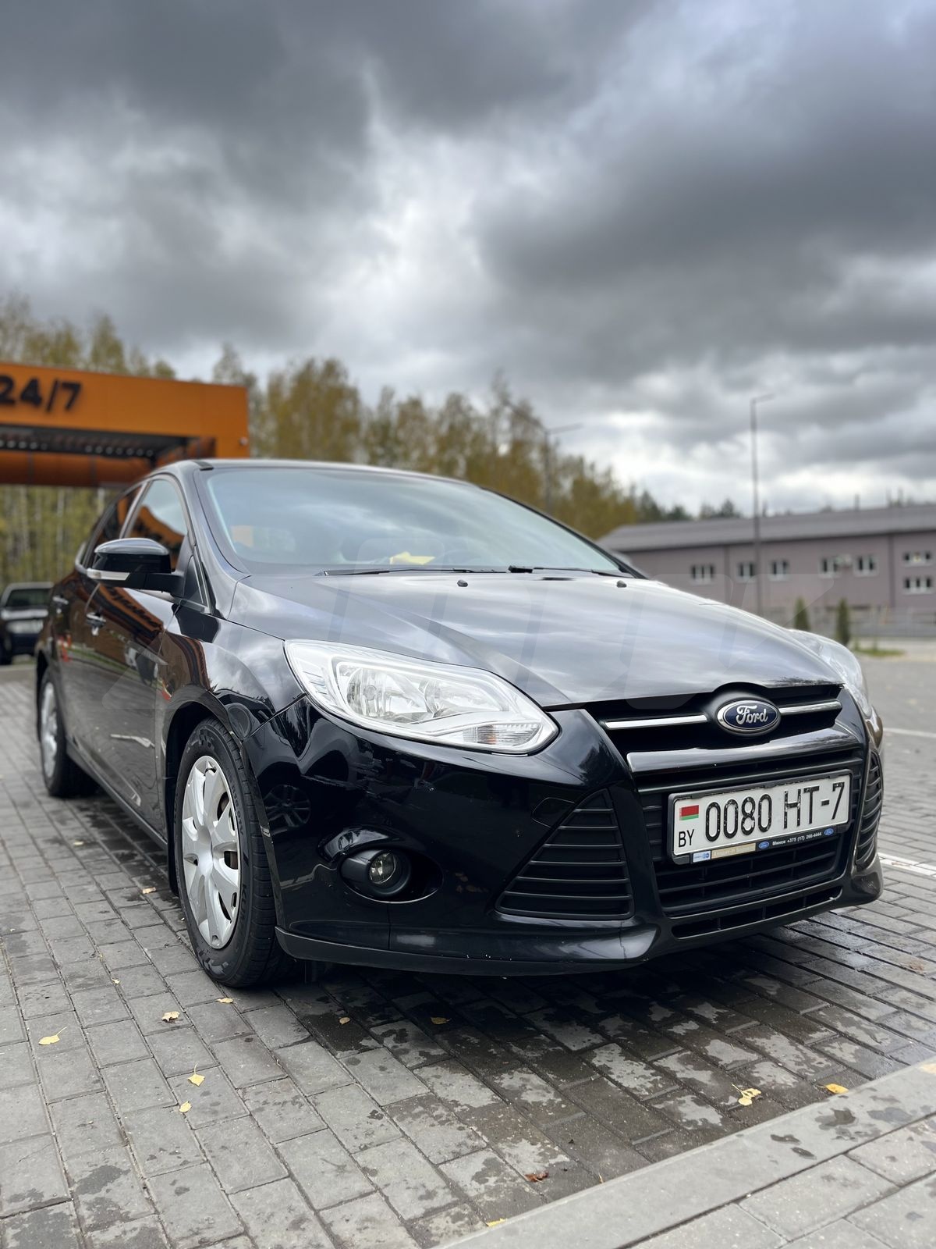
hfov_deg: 53.1
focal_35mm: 26
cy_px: 624
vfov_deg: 67.3
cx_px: 468
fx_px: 937
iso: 50
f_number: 1.6
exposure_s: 1/461
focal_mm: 5.1
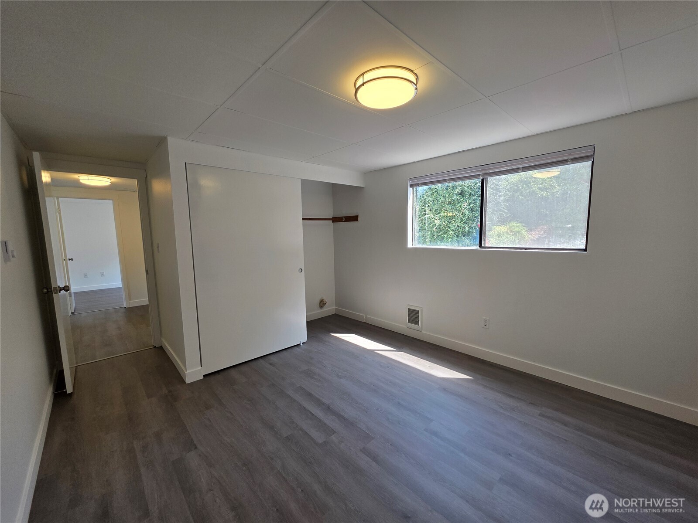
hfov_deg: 106.2
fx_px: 262
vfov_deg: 89.9
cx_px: 349
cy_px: 262
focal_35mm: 13
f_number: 1.9
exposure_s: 1/120
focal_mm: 2.2
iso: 64
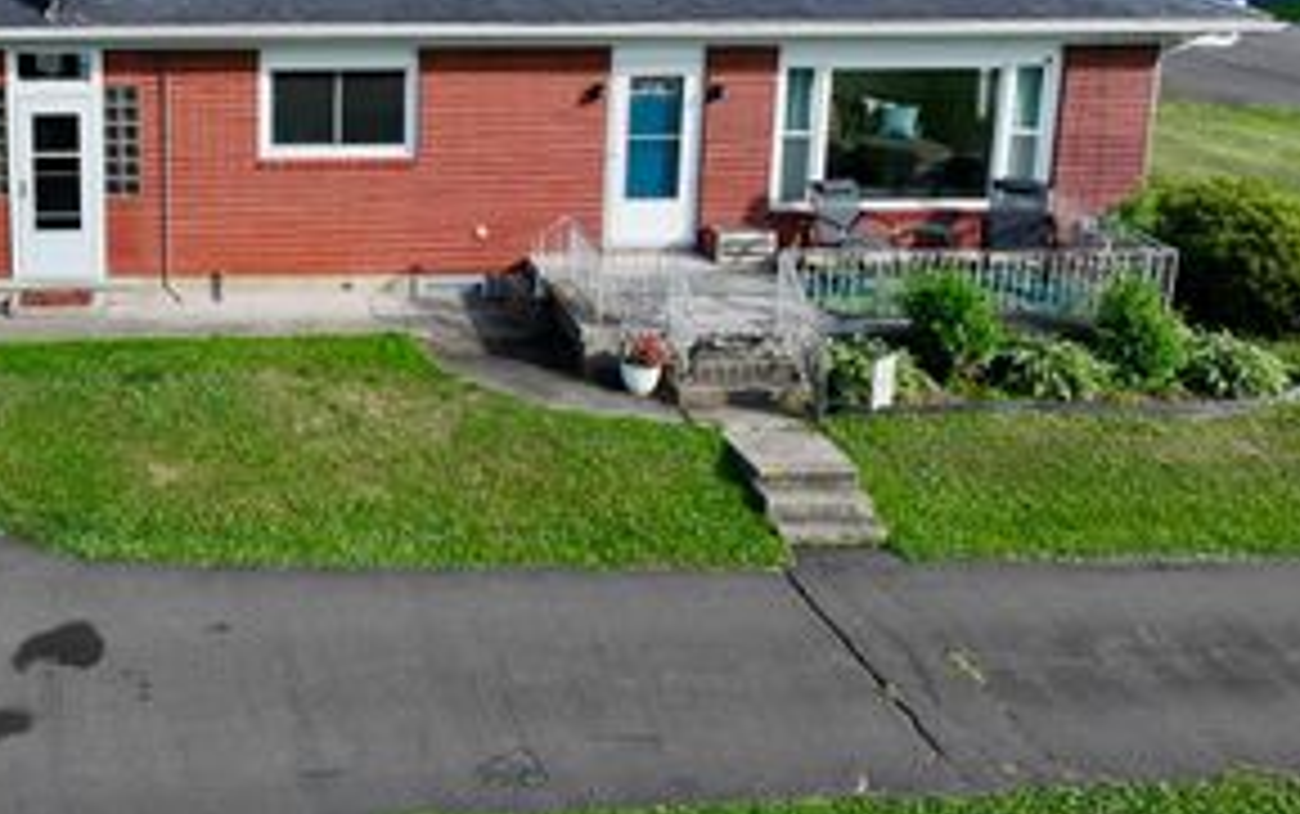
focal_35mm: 44
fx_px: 1560
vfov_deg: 28.6
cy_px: 153
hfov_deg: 42.5
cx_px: 198
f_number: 2.8
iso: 130
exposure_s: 1/1600
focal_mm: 12.29
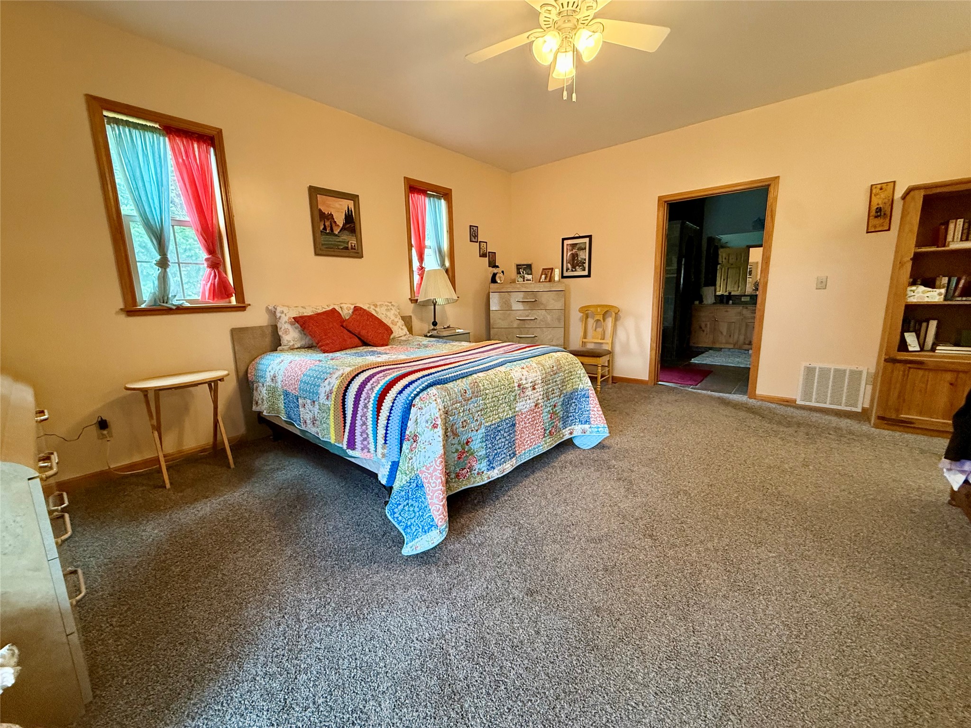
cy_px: 364
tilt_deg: -10.4
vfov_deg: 85.7
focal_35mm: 14
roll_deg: +1.4
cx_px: 486
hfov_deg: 102.1
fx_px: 393
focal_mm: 2.22
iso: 500
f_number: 2.2
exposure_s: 1/60
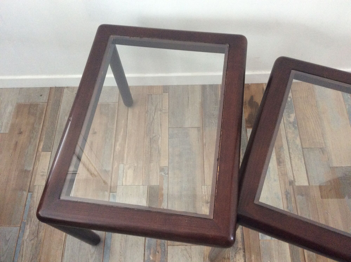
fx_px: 324
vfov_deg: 44.1
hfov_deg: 56.9
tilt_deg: -63.7
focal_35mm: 32
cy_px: 131
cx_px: 176
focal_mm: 3.3
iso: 160
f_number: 2.4
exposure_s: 1/25
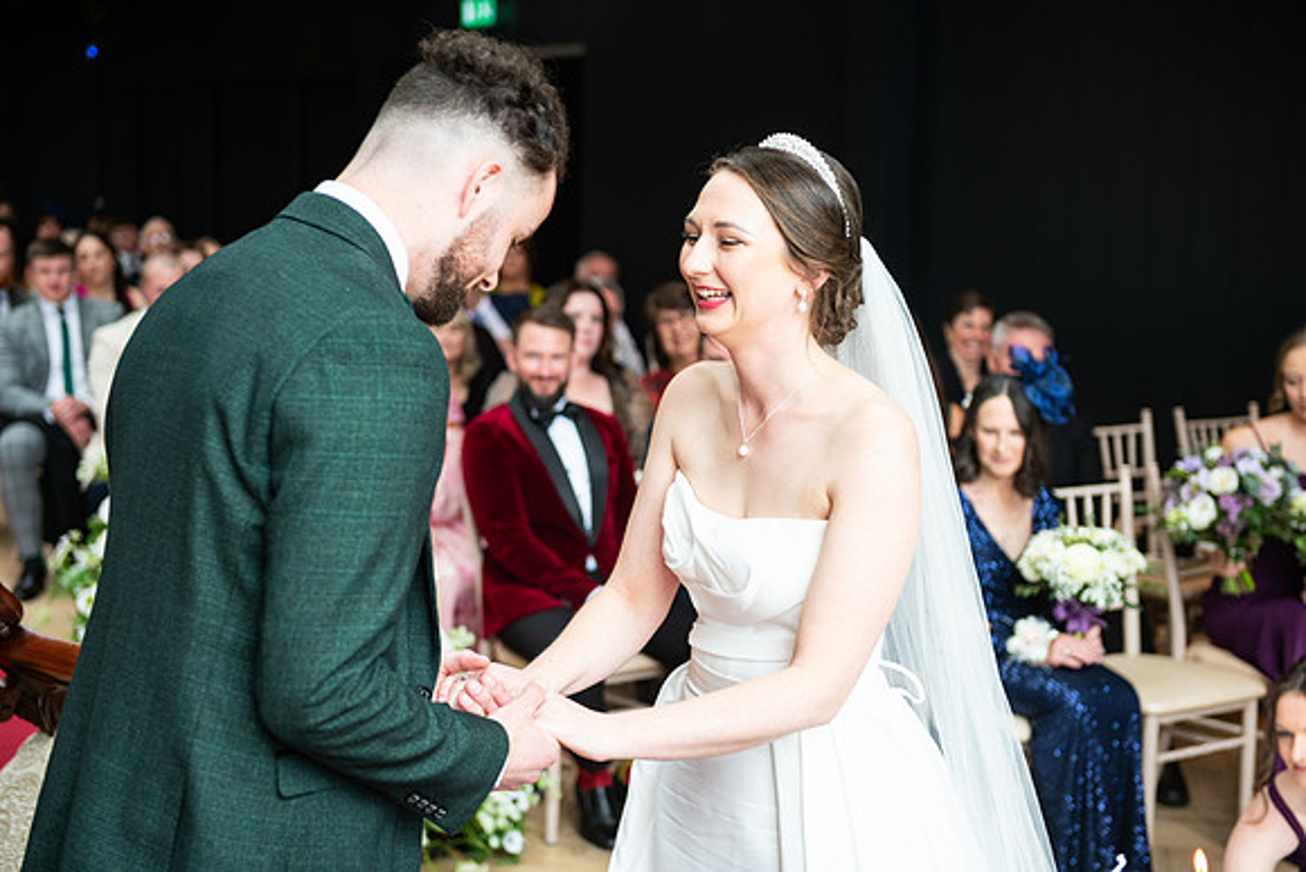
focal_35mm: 56
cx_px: 653
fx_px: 2032
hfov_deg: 35.6
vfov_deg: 24.2
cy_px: 436
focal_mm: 56
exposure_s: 1/200
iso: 400
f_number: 3.5
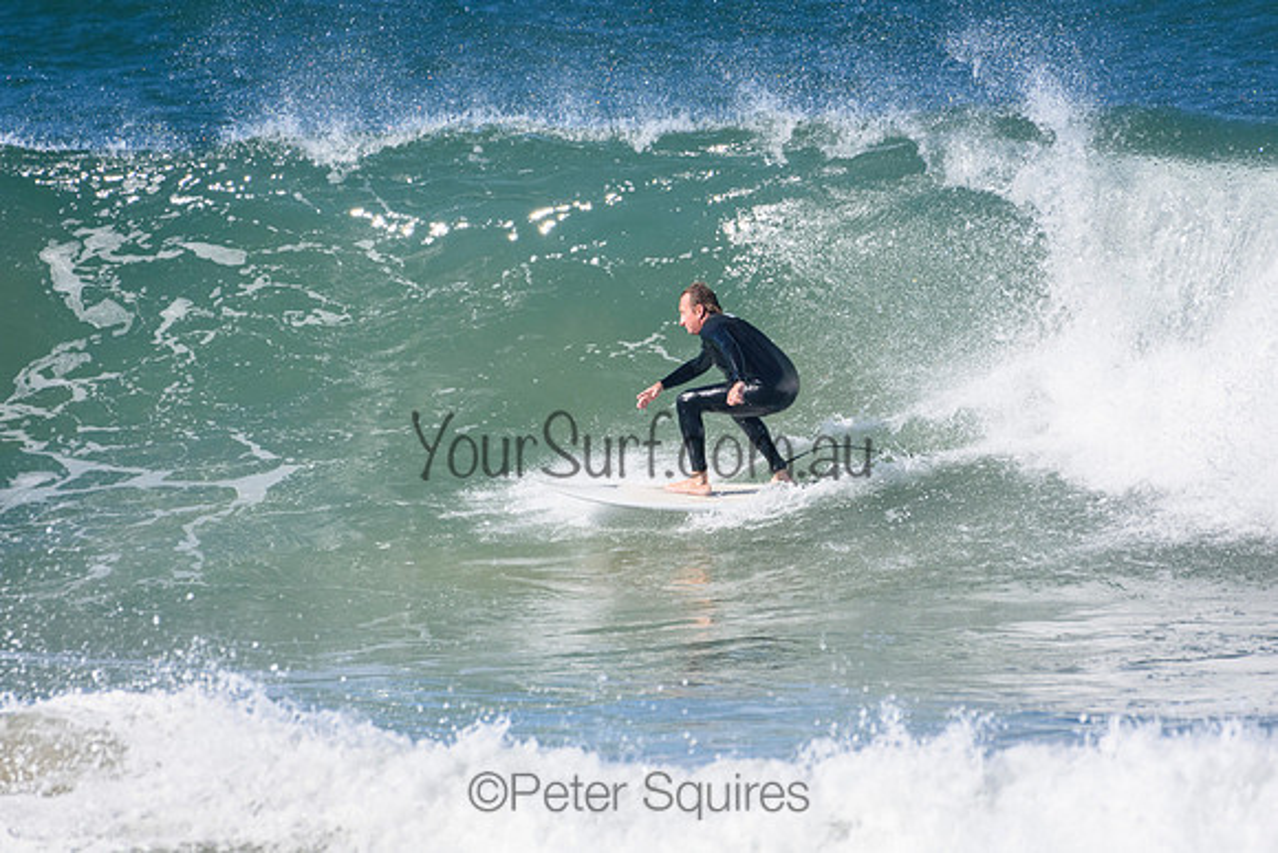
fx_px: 26634
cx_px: 639
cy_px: 426
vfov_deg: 1.8
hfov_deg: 2.7
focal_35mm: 750
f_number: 5.6
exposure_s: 1/4000
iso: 720
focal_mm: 500
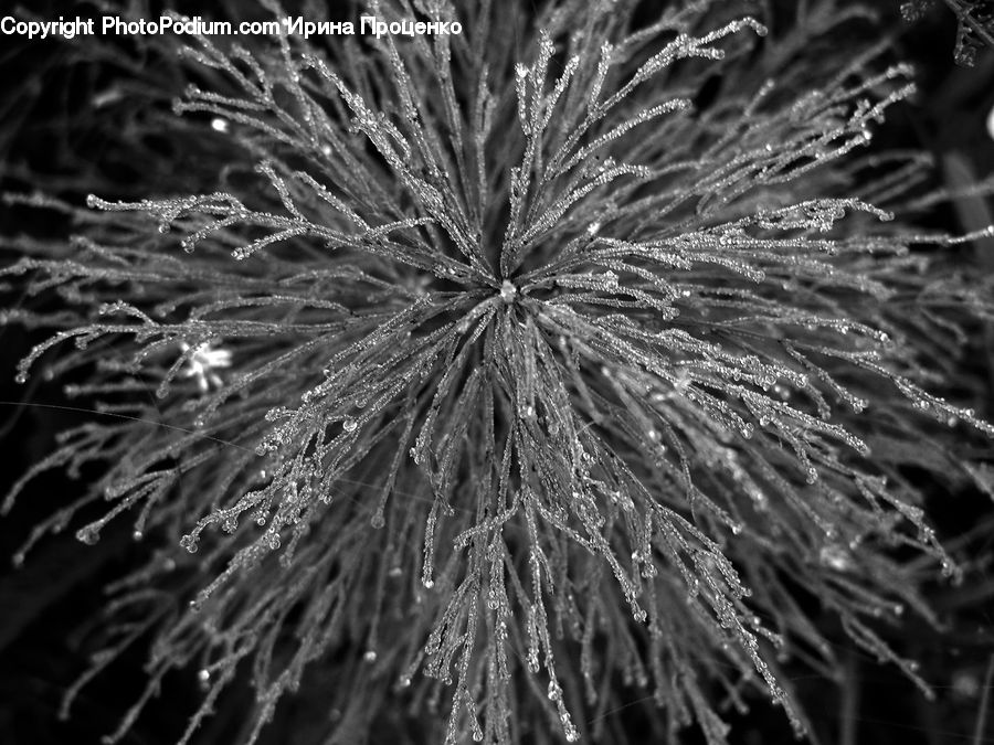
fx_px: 2469
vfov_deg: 17.2
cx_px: 497
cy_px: 372
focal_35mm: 86
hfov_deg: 22.8
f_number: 3.5
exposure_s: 1/49.3
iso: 50
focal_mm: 21.8
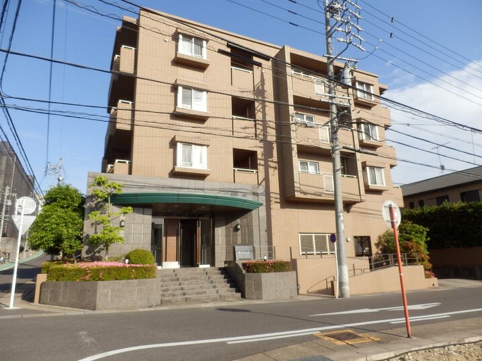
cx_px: 241
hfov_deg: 71.6
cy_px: 180
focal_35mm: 24
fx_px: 334
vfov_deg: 56.8
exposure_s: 1/800
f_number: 3
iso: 80
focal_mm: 4.2
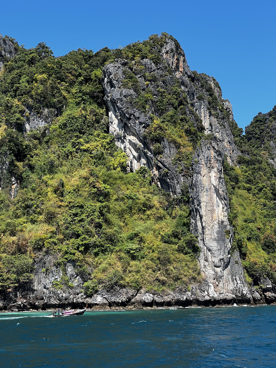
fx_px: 829
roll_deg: +2.5
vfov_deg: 25.0
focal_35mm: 78
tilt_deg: +5.2
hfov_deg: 18.9
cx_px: 138
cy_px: 186
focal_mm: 9
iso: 32
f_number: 2.8
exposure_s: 1/521
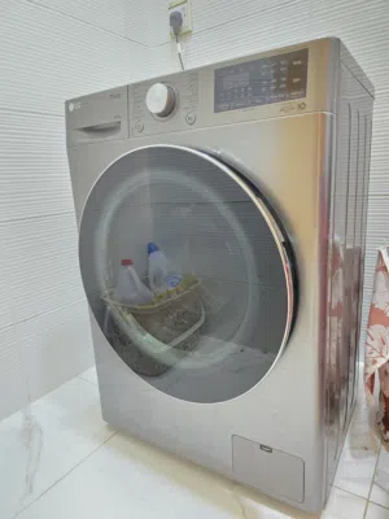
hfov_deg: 58.9
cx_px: 194
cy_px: 260
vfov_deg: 73.9
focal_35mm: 23
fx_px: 345
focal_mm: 6.3
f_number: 1.7
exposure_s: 1/100
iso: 2500
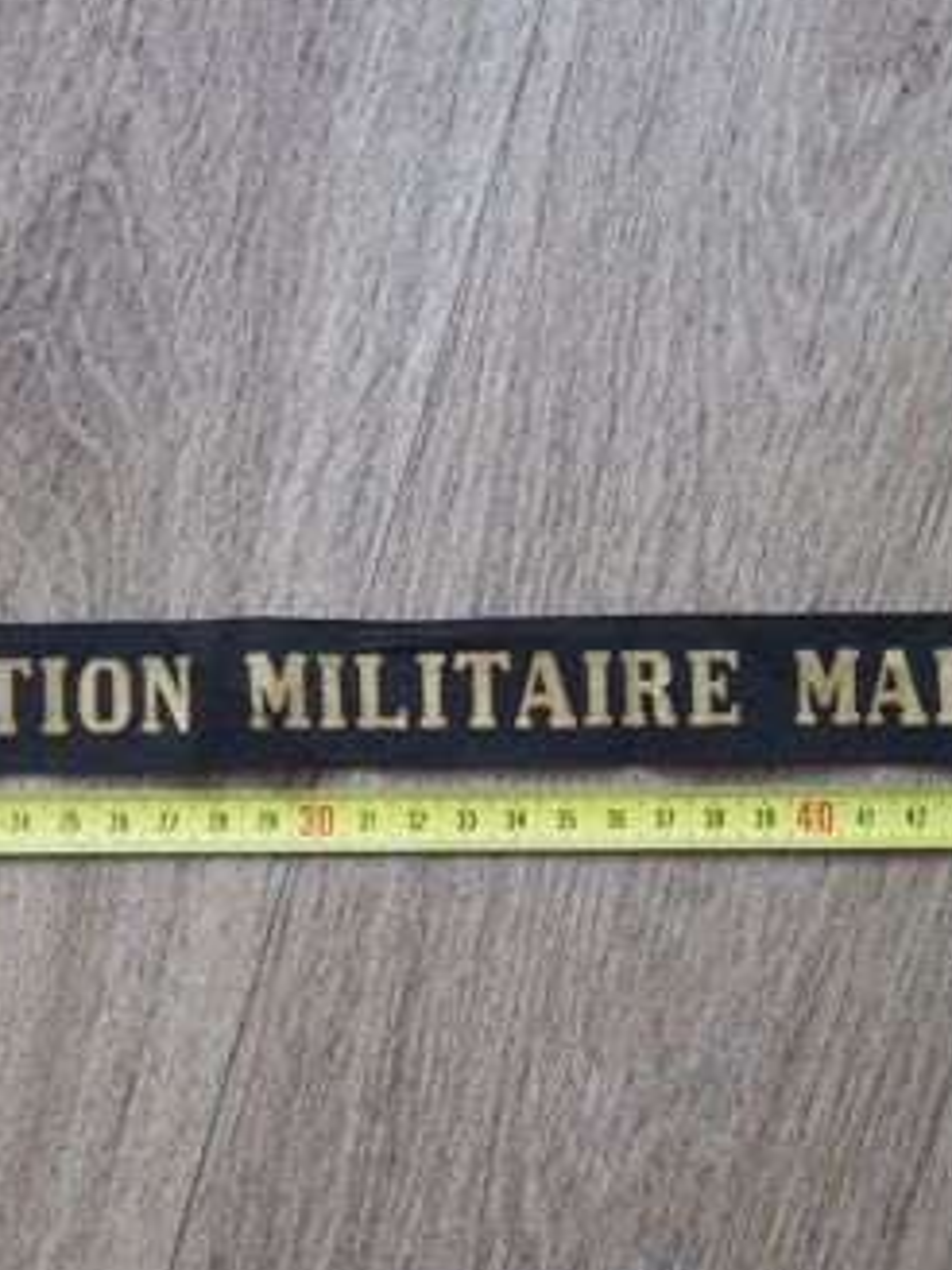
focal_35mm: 41
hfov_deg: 35.0
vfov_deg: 45.8
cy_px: 604
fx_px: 1503
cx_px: 391
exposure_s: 1/30
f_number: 3.5
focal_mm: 5.05
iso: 113
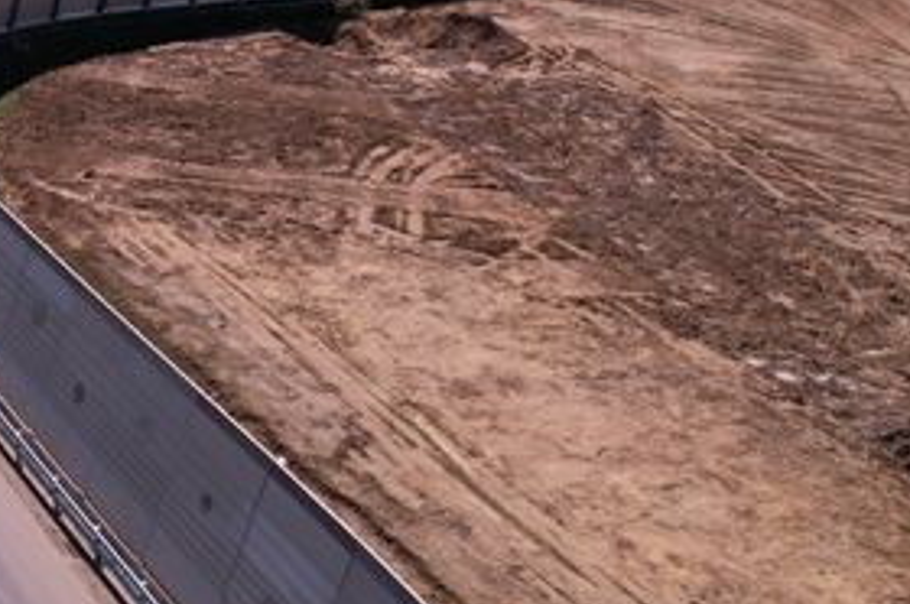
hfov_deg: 32.5
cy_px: 146
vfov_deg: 24.3
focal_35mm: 55
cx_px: -57
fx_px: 1389
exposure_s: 1/120
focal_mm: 8.38
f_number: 2.8
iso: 150
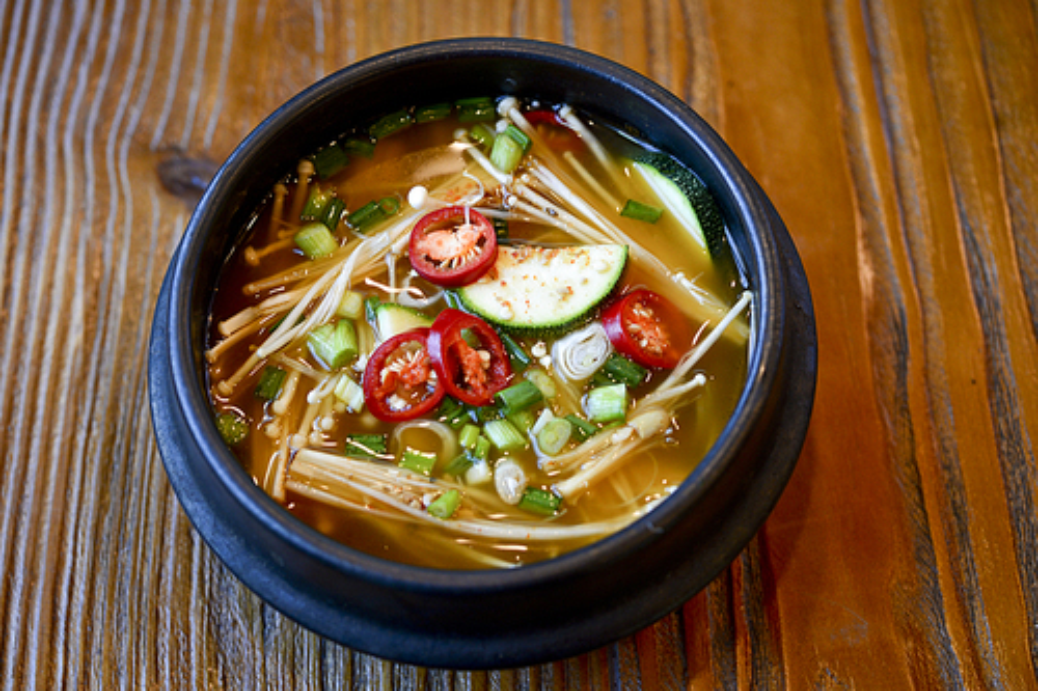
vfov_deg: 61.9
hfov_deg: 84.0
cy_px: 346
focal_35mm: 20
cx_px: 519
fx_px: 576
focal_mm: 20
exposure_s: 1/50
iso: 400
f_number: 4
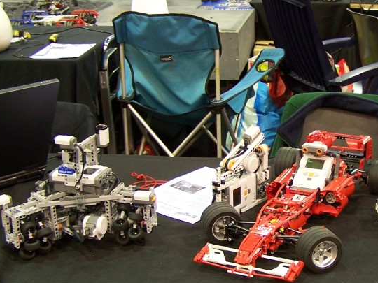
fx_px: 786
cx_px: 292
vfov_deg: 20.4
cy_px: 167
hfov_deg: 26.6
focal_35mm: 72
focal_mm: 6.3
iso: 80
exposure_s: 1/2
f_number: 2.8
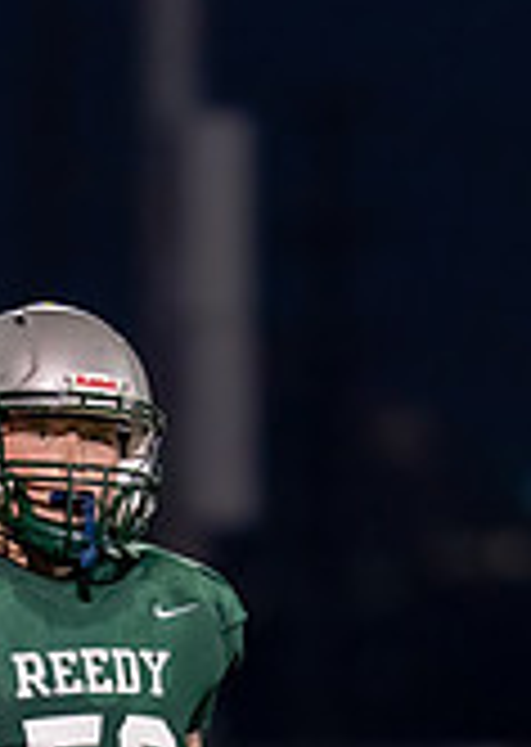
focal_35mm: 795
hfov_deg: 1.8
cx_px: 116
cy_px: 931
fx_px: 16839
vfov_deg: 2.5
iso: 1000
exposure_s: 1/1250
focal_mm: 135
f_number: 1.8
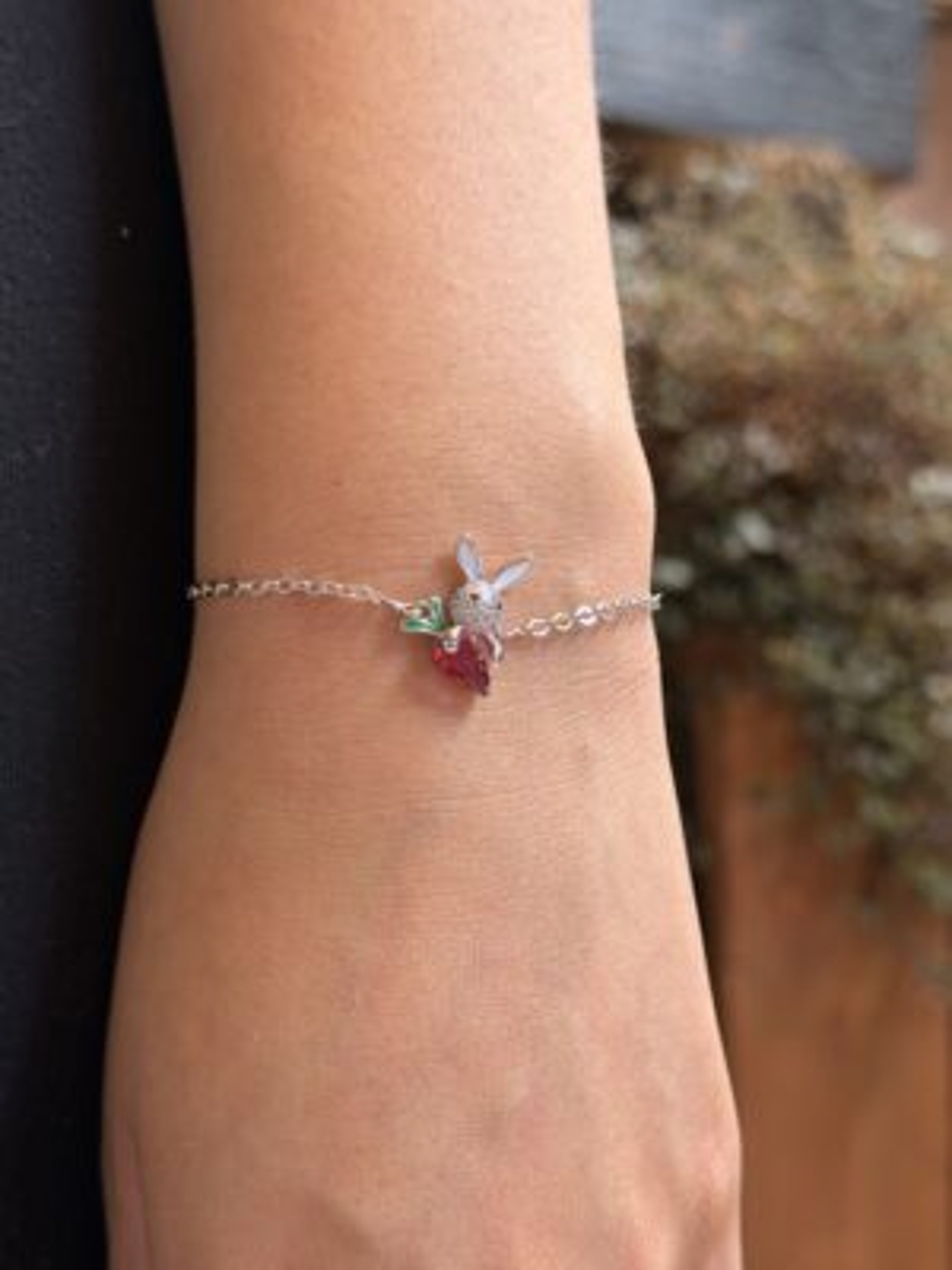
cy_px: 635
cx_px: 476
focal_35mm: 48
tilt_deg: -5.0
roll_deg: +0.2
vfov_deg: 39.7
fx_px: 1760
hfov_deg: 30.3
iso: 100
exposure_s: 1/86
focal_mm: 6.76
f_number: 1.78
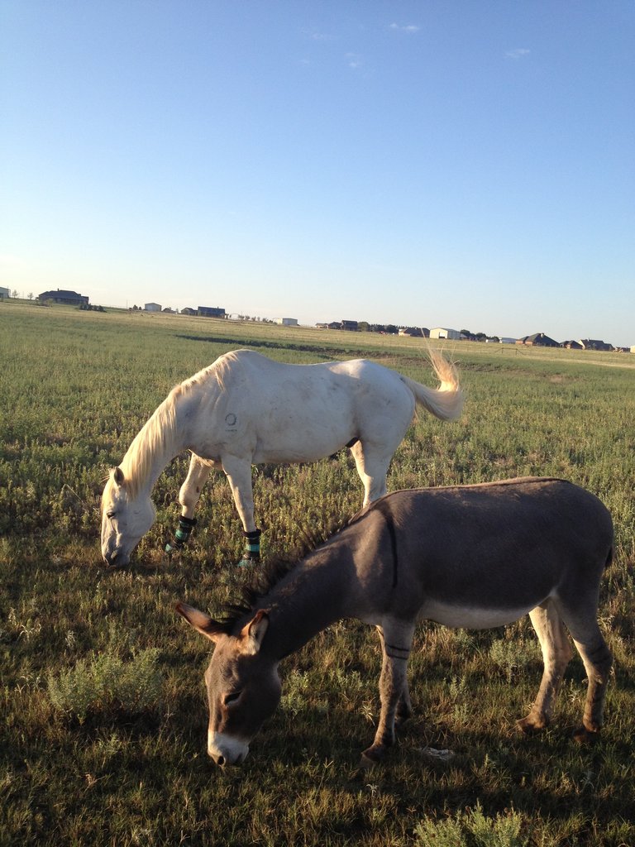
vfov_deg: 52.6
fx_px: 856
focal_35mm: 35
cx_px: 318
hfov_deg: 40.7
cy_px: 424
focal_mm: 4.28
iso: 50
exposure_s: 1/536
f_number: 2.4
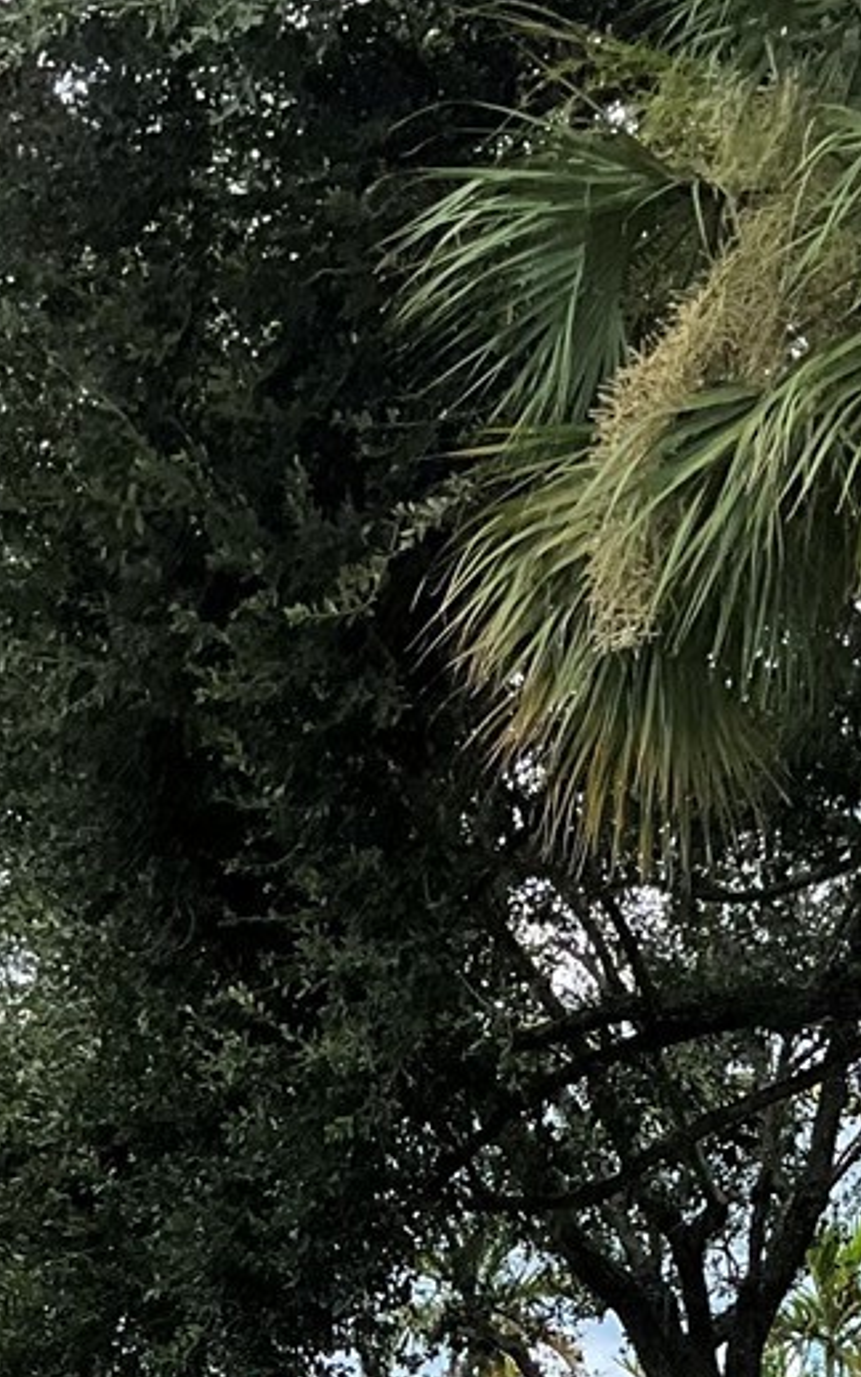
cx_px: 361
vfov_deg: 19.2
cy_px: 2050
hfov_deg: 13.8
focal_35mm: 95
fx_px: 3565
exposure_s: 1/606
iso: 25
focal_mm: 3
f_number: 1.8
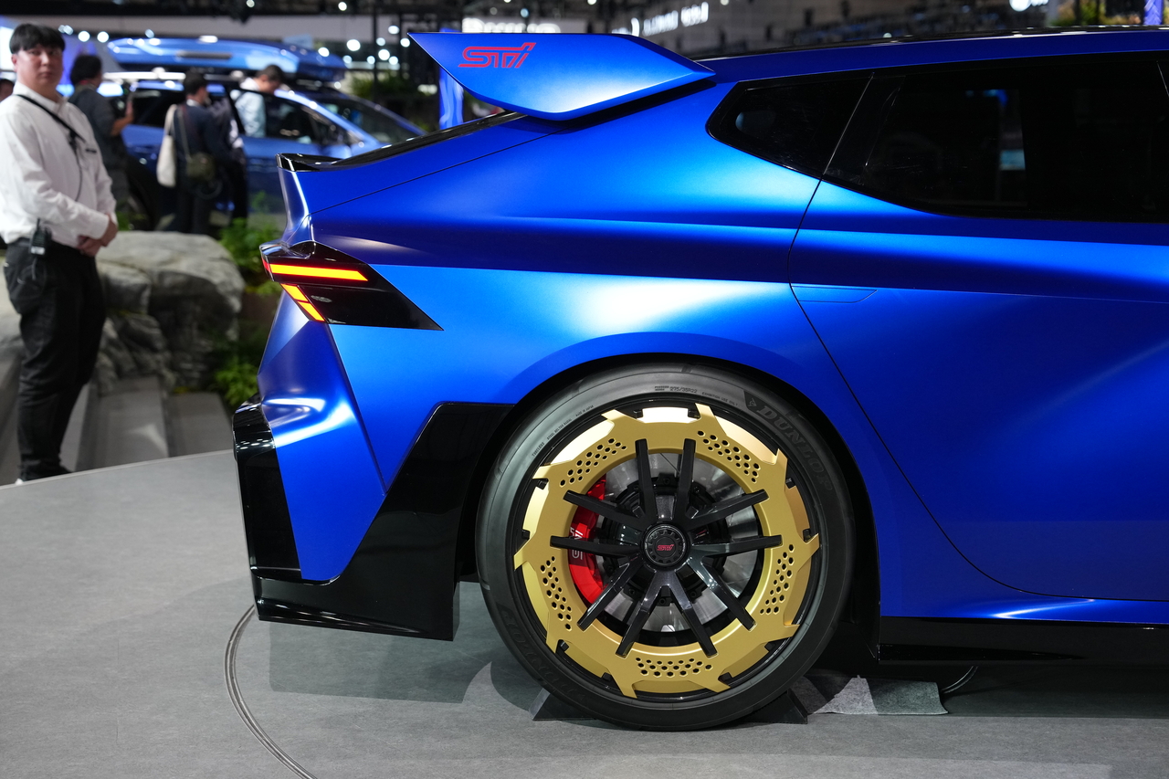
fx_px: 1980
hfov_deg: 32.9
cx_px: 584
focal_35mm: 61
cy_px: 390
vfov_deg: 22.3
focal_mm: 61
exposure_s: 1/80
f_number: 4
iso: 2500
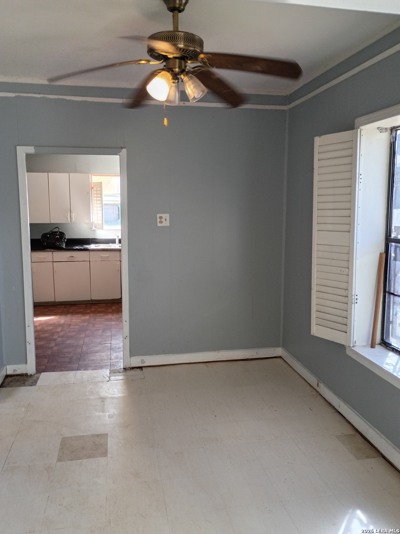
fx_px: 447
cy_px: 267
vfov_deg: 61.7
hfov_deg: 48.2
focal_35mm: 29
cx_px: 200
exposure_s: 1/60
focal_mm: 4.27
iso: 335
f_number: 1.8
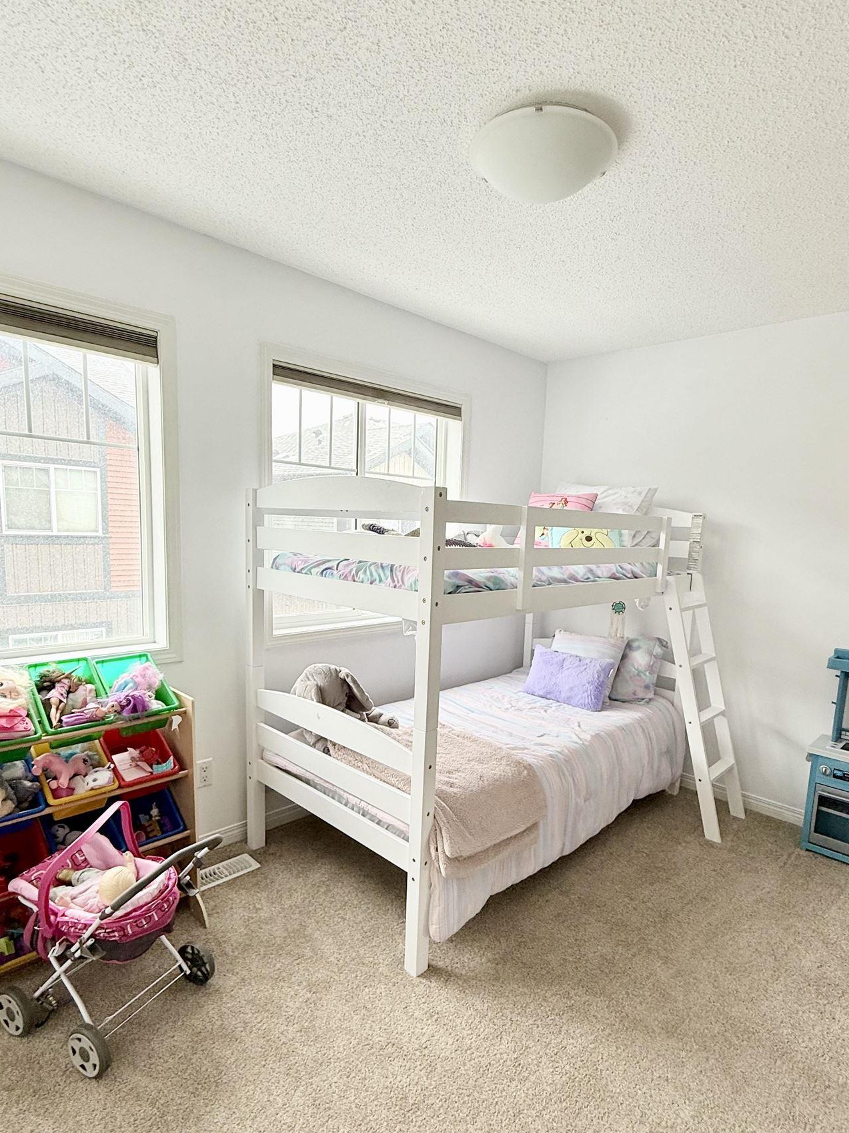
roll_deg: -2.5
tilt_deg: -8.7
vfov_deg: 84.5
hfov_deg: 68.6
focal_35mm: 19
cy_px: 617
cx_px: 447
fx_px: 621
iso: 64
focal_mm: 2.22
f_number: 2.2
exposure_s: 1/130
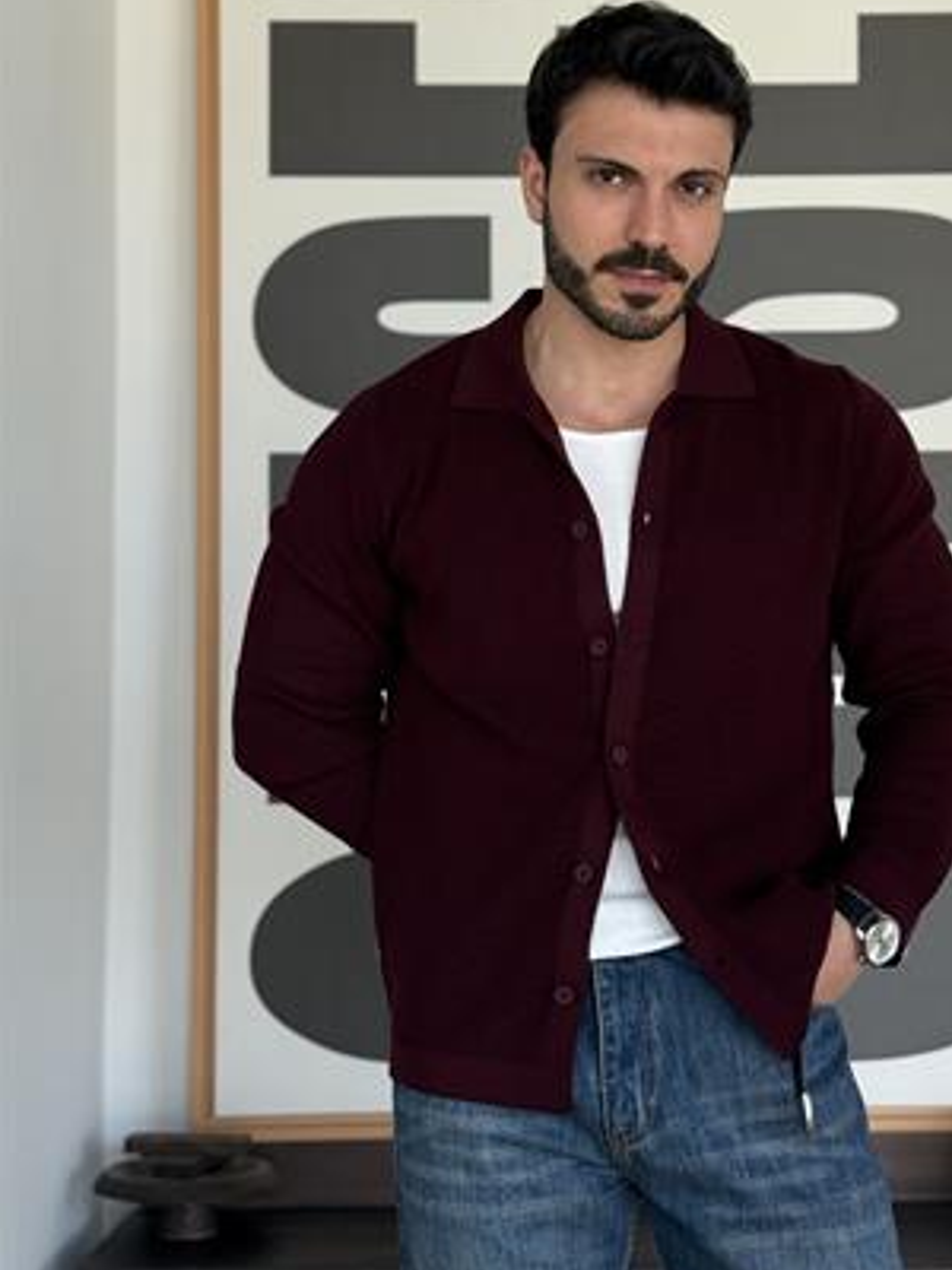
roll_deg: +0.0
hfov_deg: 22.8
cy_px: 525
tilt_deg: +3.0
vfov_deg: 30.2
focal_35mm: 64
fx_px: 2347
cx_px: 628
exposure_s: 1/228
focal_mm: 6.76
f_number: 1.78
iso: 125
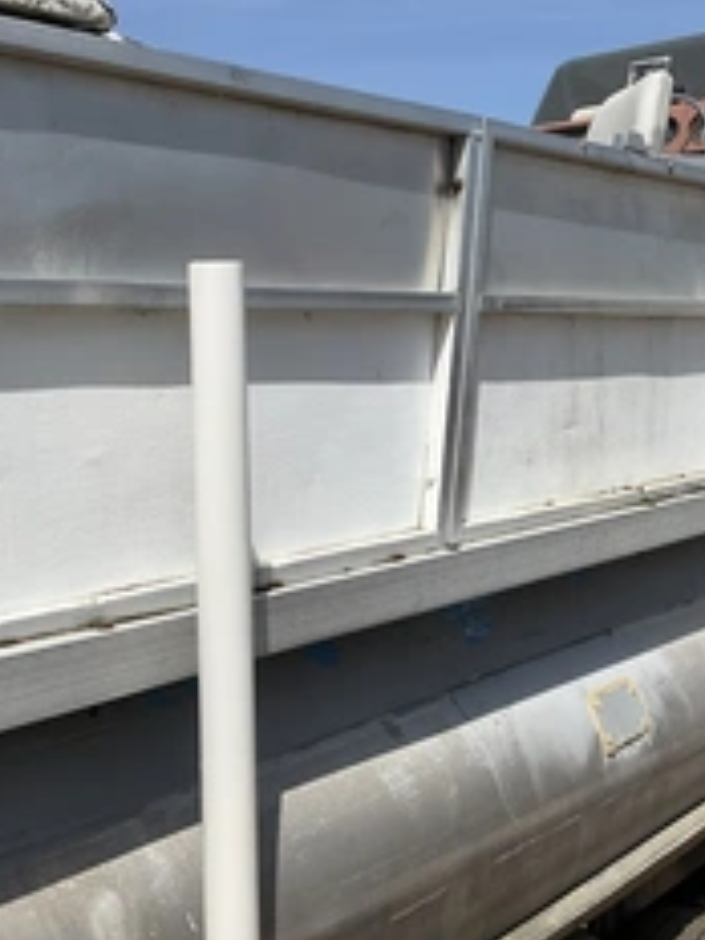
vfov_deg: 38.1
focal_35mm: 50
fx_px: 1358
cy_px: 401
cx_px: 555
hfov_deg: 28.5
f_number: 1.8
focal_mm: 3
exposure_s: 1/3125
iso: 25
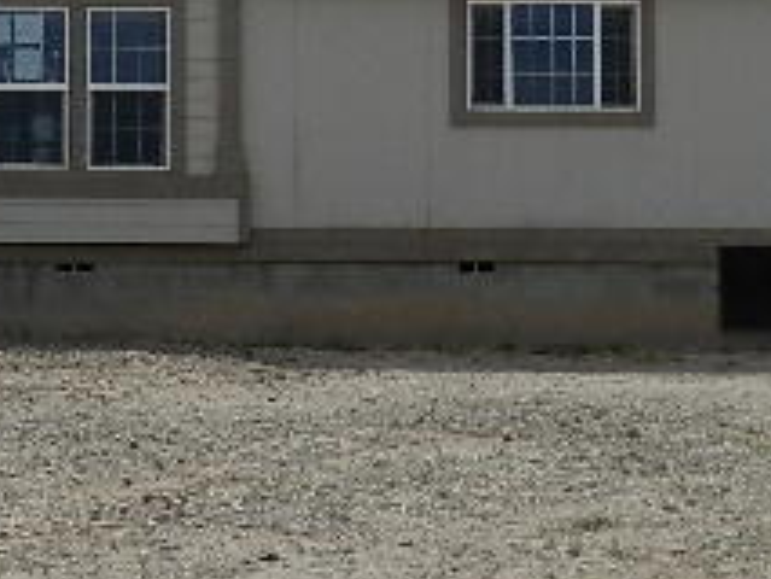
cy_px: 112
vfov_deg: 15.3
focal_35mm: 96
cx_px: 62
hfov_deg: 20.0
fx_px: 2139
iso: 160
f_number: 5.6
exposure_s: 1/1000
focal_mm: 5.6
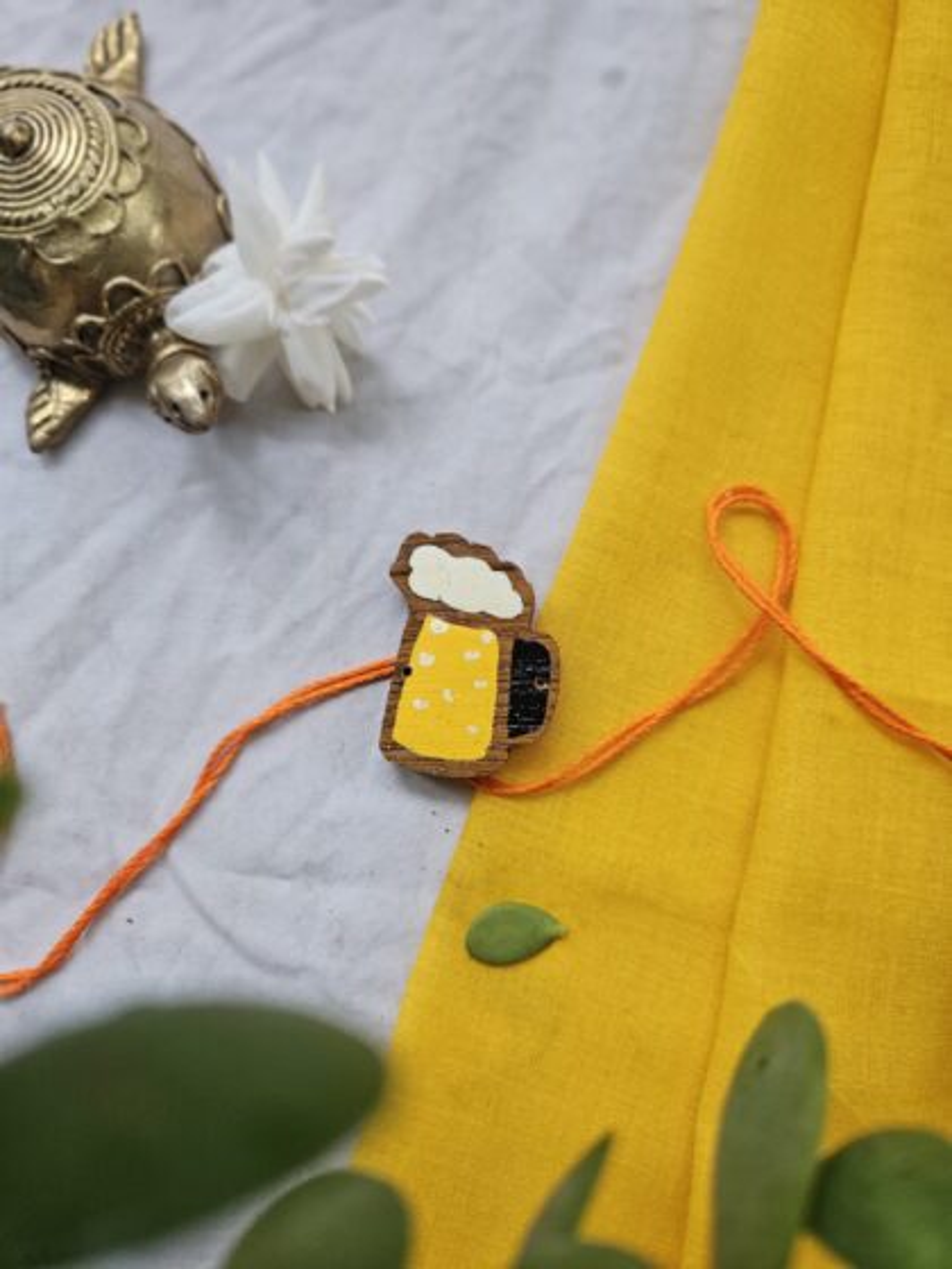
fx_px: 843
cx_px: 476
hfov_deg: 58.9
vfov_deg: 73.9
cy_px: 634
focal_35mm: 23
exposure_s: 1/100
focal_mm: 5.4
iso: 160
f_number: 1.8
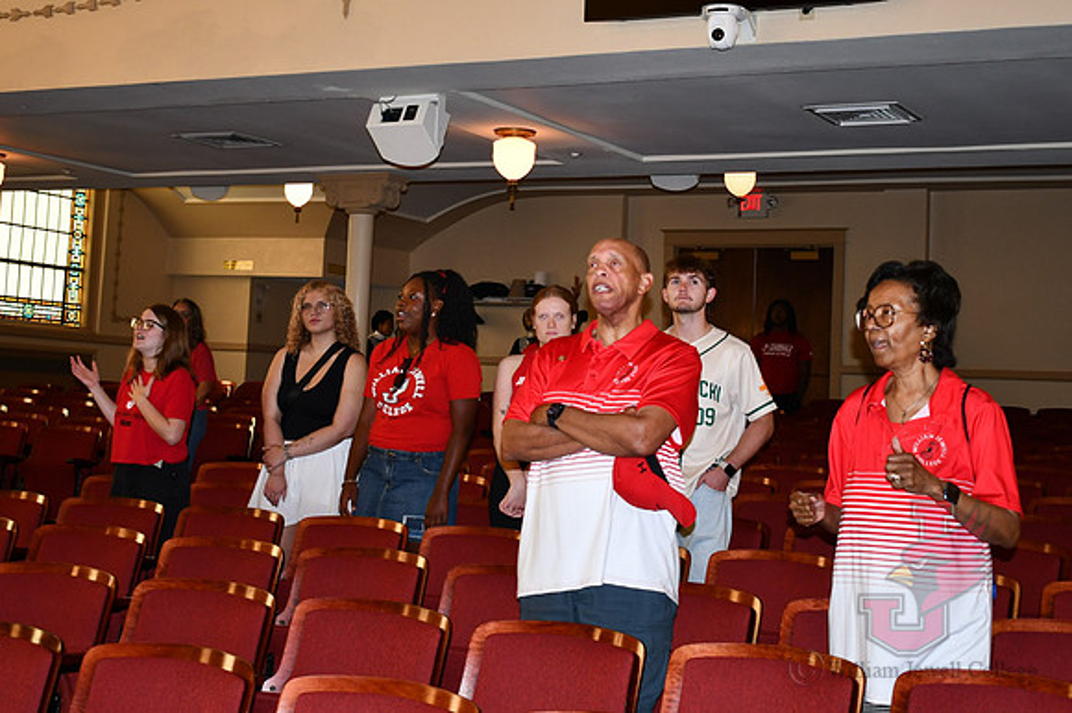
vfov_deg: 31.9
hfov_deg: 46.4
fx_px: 1250
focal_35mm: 42
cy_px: 356
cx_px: 536
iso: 500
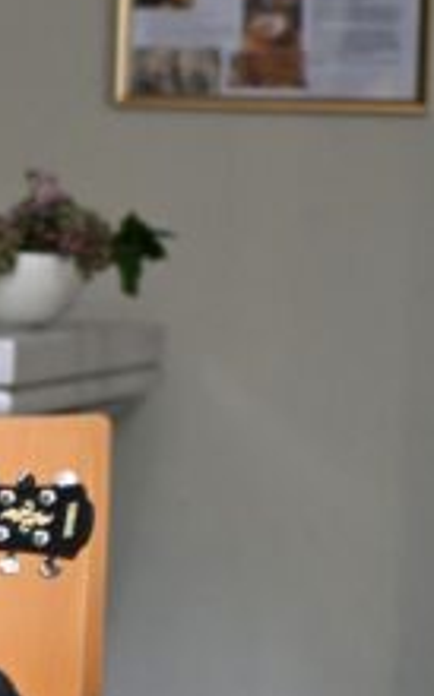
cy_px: 524
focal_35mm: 356
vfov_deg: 5.9
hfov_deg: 3.5
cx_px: -1147
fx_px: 6755
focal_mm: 50
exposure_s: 1/100
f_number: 1.4
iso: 400
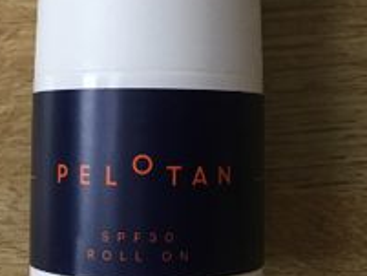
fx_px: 764
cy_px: 85
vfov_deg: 20.4
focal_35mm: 72
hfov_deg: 27.0
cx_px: 152
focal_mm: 4.15
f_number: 2.2
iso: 100
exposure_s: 1/33
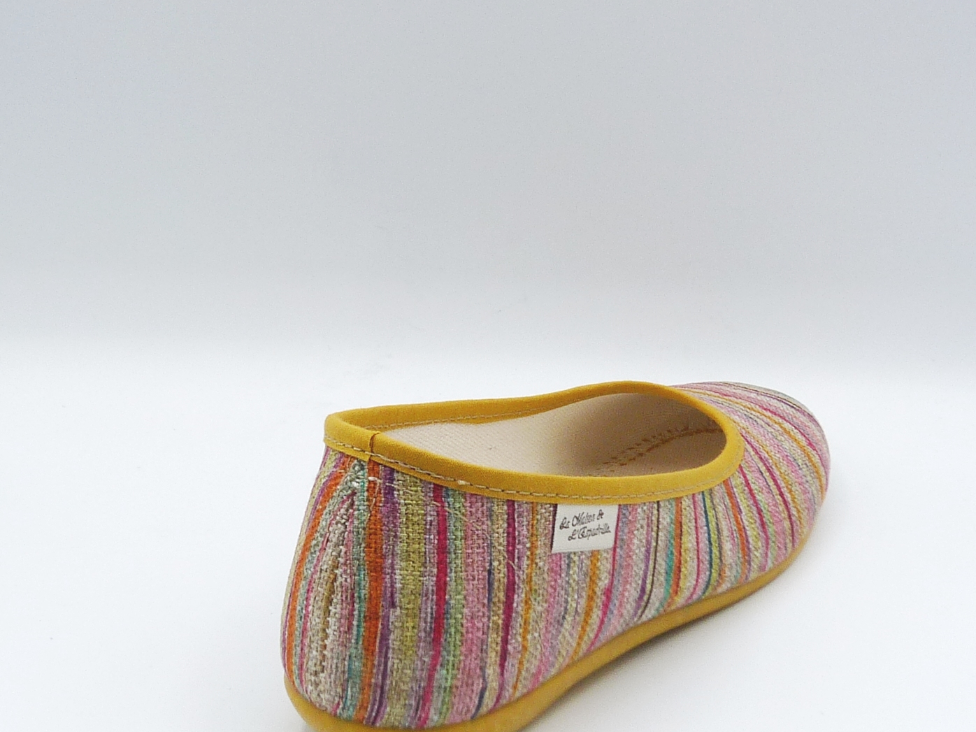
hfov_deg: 34.9
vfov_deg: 26.5
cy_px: 412
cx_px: 492
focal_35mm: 55
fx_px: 1551
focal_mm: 4.8
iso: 100
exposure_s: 1/200
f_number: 5
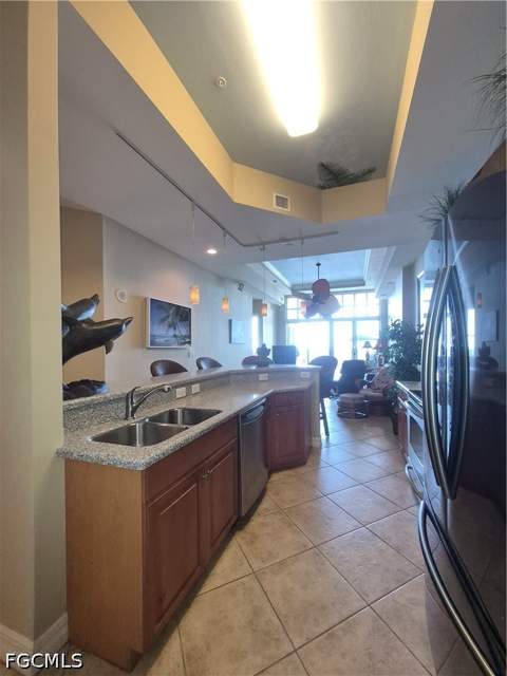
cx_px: 254
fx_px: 254
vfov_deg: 106.2
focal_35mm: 13
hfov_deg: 89.9
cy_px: 338
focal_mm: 1.74
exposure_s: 1/60
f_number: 2.2
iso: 125
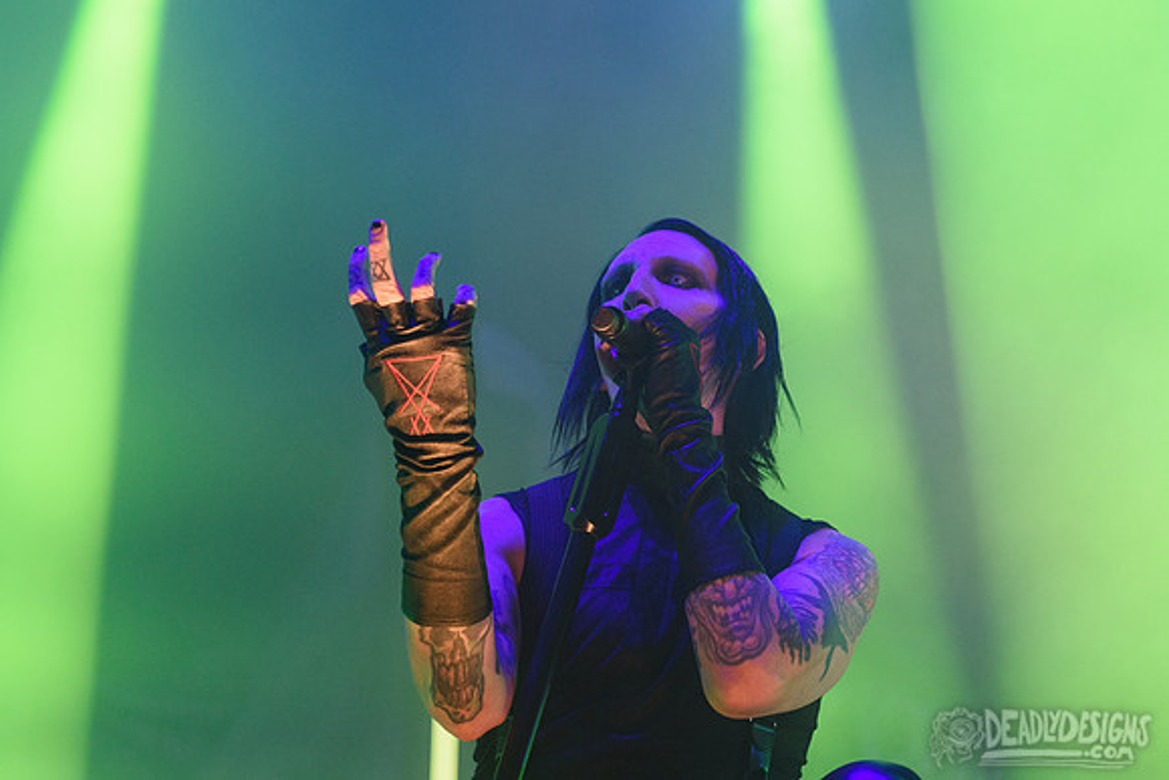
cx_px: 679
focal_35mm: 93
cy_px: 262
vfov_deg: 14.7
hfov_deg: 21.9
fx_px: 3018
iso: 1250
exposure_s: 1/500
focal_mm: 70
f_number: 4
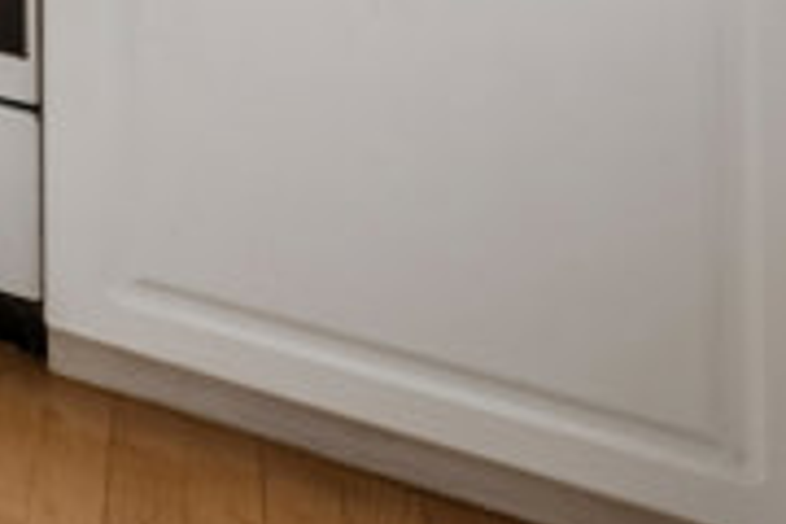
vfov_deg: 14.6
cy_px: -627
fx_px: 1550
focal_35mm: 71
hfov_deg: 17.1
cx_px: -913
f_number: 10
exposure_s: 1/15
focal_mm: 16
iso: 200
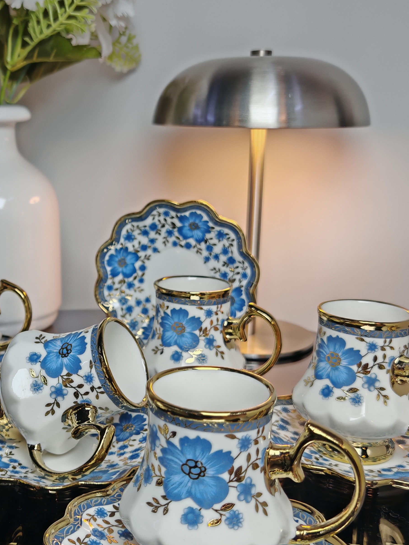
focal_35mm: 46
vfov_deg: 41.2
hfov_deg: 31.0
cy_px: 299
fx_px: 725
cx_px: 104
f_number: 1.9
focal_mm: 6.67
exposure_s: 1/100
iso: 100
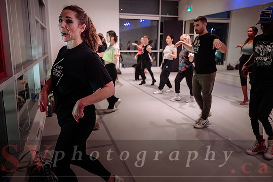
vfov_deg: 47.1
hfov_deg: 66.2
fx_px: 209
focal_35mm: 28
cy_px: 85
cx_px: 125
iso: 1600
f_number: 2.8
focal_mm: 25
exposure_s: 1/80
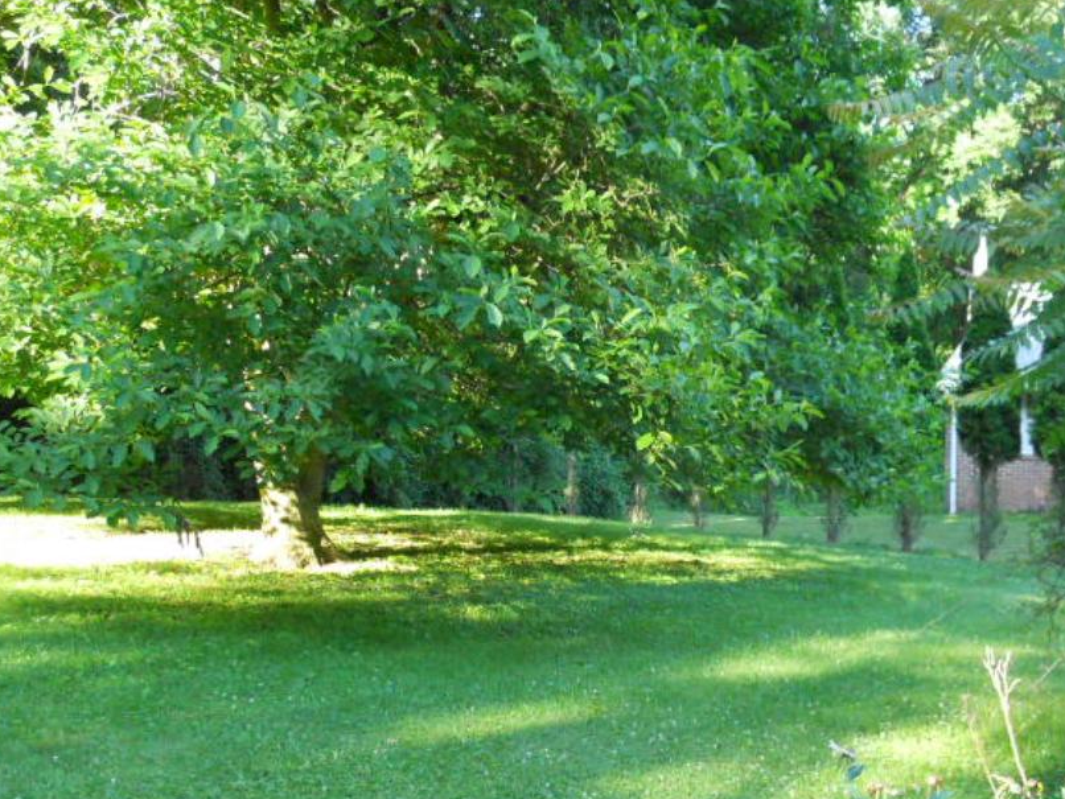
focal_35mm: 50
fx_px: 1539
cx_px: 523
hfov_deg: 38.2
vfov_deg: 29.0
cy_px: 511
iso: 400
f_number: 2.7
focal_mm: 5
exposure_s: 1/250
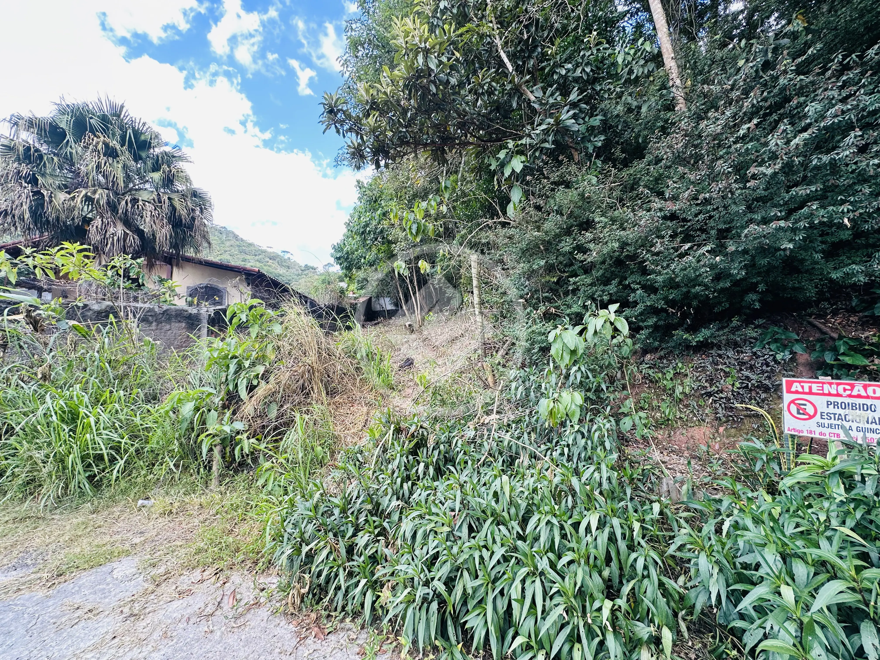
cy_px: 330
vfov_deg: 85.7
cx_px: 440
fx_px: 356
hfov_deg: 102.1
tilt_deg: +4.6
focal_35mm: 14
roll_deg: +0.0
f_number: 2.2
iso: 40
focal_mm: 2.22
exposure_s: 1/99
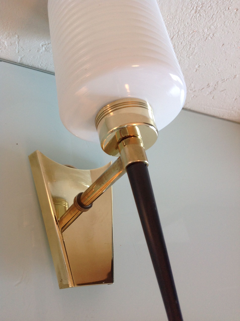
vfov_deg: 52.7
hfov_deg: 40.6
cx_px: 120
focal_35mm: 35
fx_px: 324
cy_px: 160
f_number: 2.4
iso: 80
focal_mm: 4.28
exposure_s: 1/17
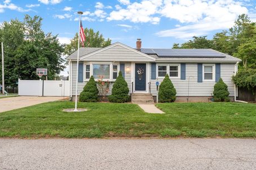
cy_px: 90
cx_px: 124
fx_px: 178
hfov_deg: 71.3
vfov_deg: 51.0
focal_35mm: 25
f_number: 11
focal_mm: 23.1
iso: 200
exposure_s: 1/8
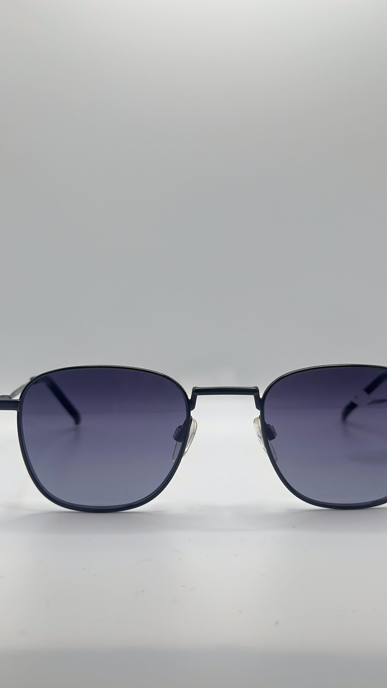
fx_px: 967
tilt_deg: -11.1
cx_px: 206
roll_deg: -1.0
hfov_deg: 22.6
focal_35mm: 53
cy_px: 342
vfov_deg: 39.2
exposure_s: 1/642
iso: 80
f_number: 1.78
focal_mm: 6.86
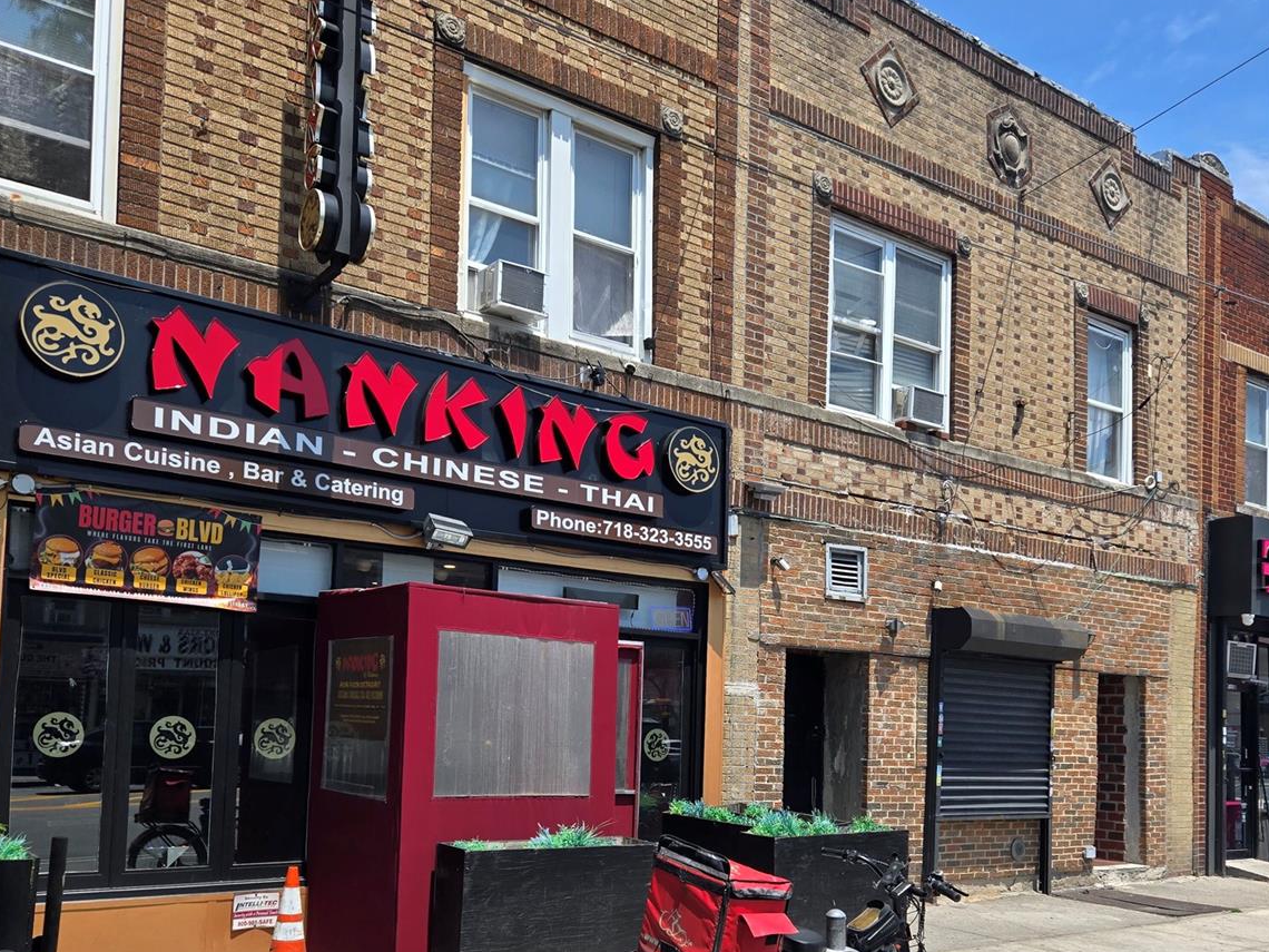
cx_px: 633
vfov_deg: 44.4
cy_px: 677
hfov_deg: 58.4
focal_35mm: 31
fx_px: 1136
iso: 50
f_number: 1.8
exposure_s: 1/2921
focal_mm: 5.4
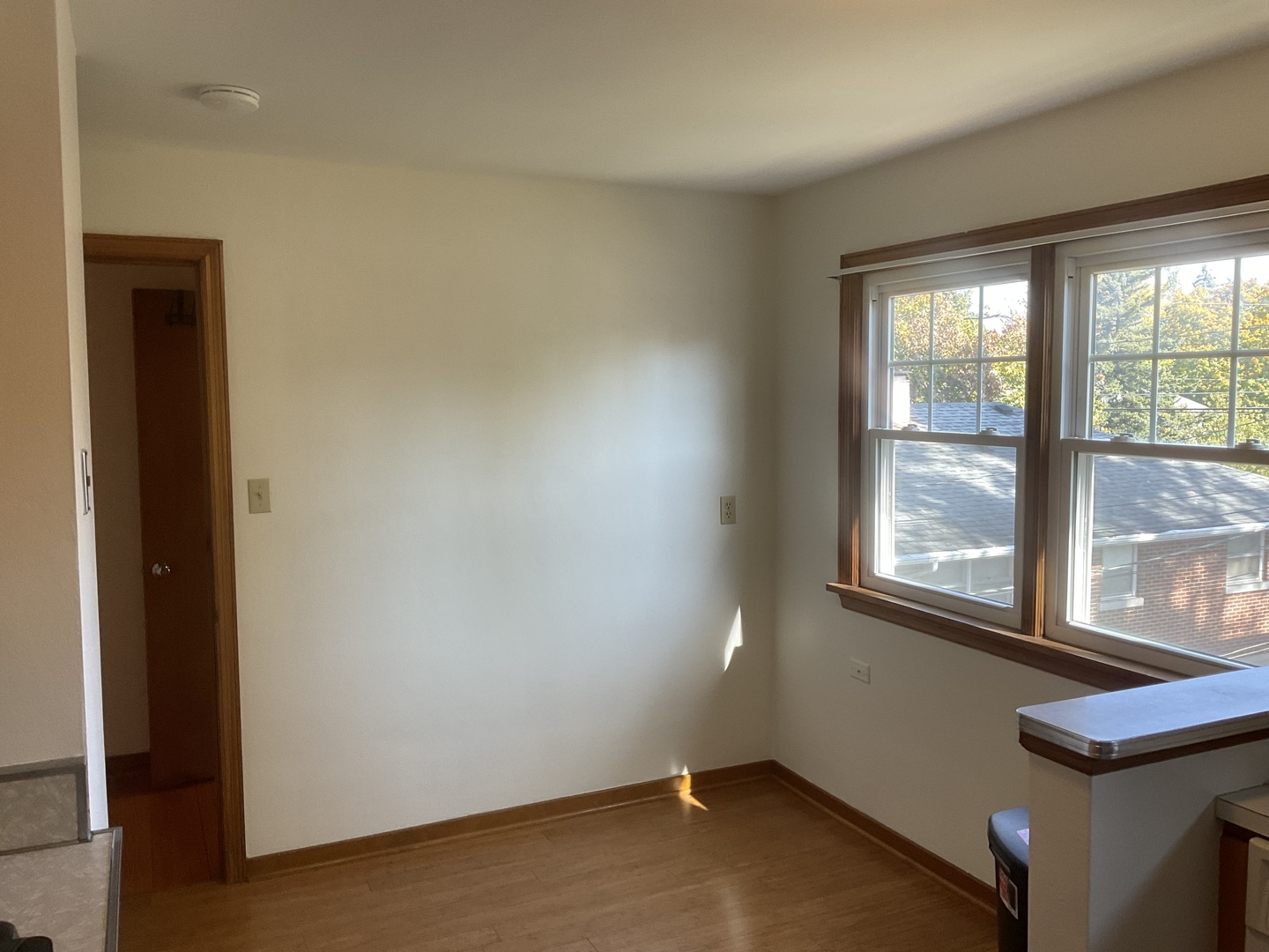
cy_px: 476
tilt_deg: -5.0
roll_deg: +0.2
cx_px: 634
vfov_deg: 48.2
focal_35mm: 29
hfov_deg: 61.7
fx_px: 1063
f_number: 1.8
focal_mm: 3
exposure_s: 1/120
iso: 64
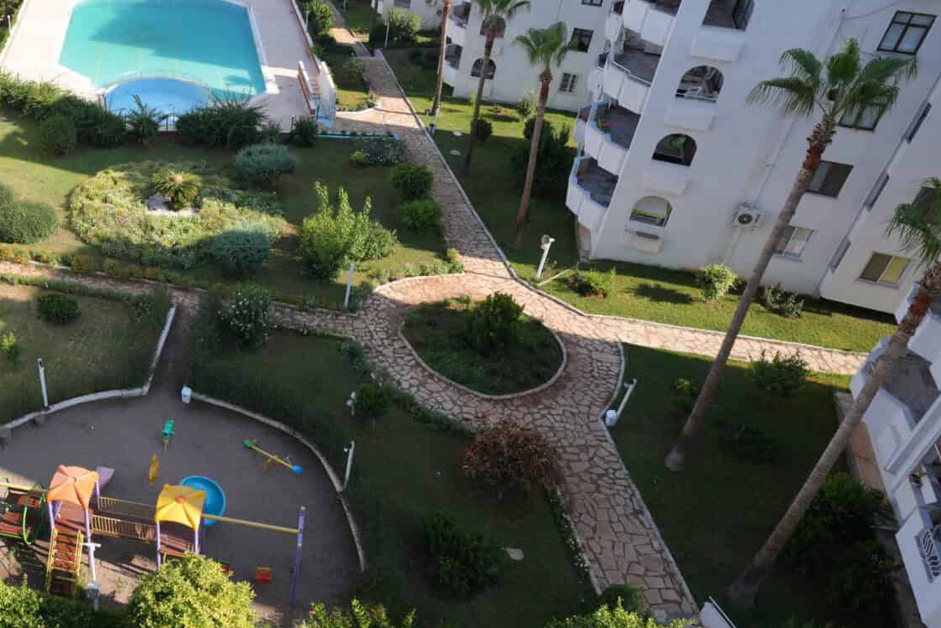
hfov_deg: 54.1
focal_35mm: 31
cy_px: 244
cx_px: 128
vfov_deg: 42.1
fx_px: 810
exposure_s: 1/125
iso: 100
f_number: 8
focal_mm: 17
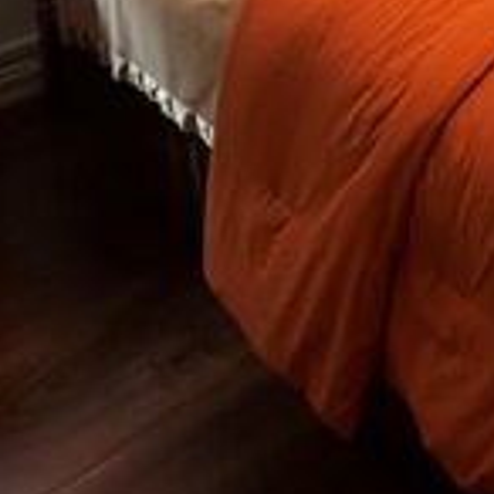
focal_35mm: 68
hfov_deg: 24.3
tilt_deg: -10.6
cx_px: 484
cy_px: -311
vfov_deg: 20.4
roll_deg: -0.4
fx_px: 1098
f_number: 2.2
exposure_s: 1/120
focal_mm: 2.22
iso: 320
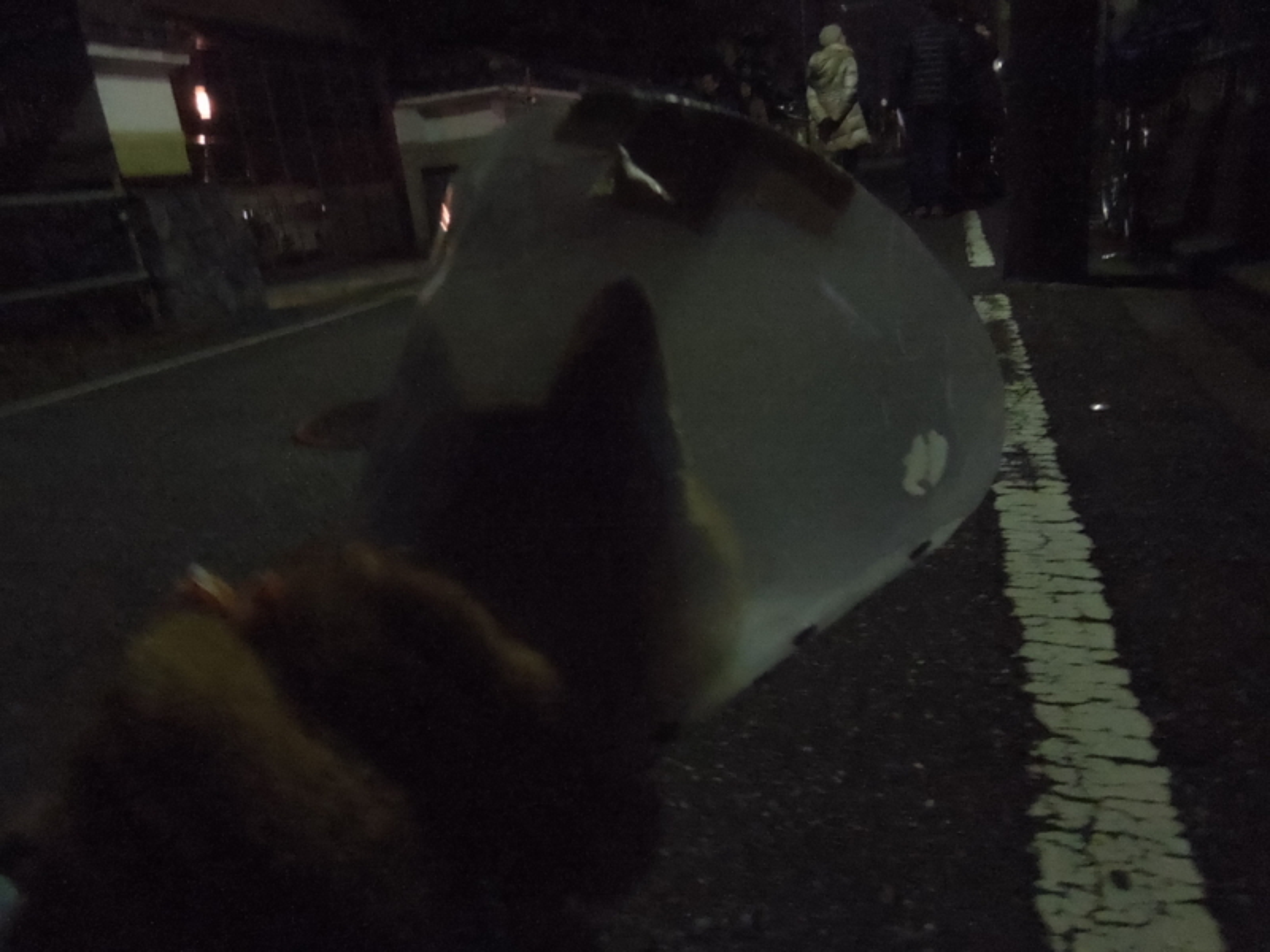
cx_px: 635
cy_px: 476
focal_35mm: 25
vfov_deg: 54.9
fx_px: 917
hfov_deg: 69.4
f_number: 3.3
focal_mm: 4.5
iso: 3200
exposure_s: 1/15
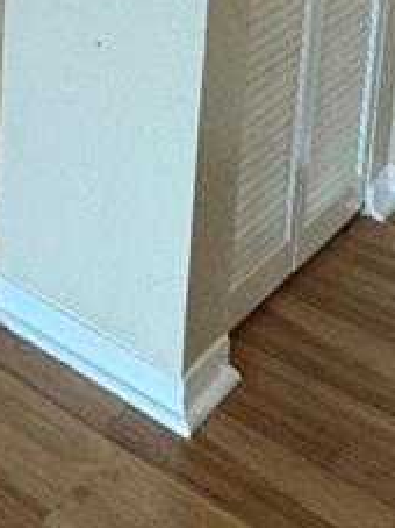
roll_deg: +1.3
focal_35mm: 74
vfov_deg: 20.8
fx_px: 1127
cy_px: -340
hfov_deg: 14.6
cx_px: -493
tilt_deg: -7.9
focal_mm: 2.22
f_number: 2.2
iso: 200
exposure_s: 1/60
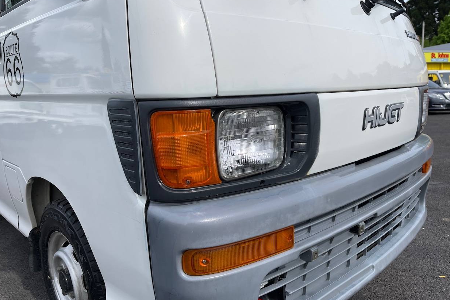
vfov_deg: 47.9
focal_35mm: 27
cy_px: 158
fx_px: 337
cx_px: 218
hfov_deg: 67.4
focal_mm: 5.1
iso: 32
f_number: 1.6
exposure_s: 1/3448
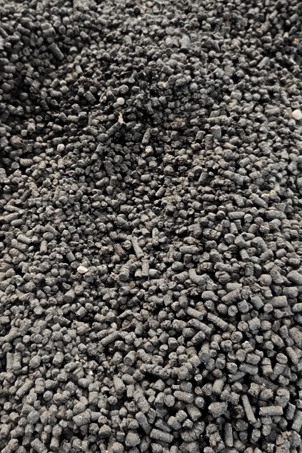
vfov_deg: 46.4
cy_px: 216
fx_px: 528
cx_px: 119
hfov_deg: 31.8
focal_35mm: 42
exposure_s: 1/14.3
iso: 4244
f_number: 1.65
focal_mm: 5.26
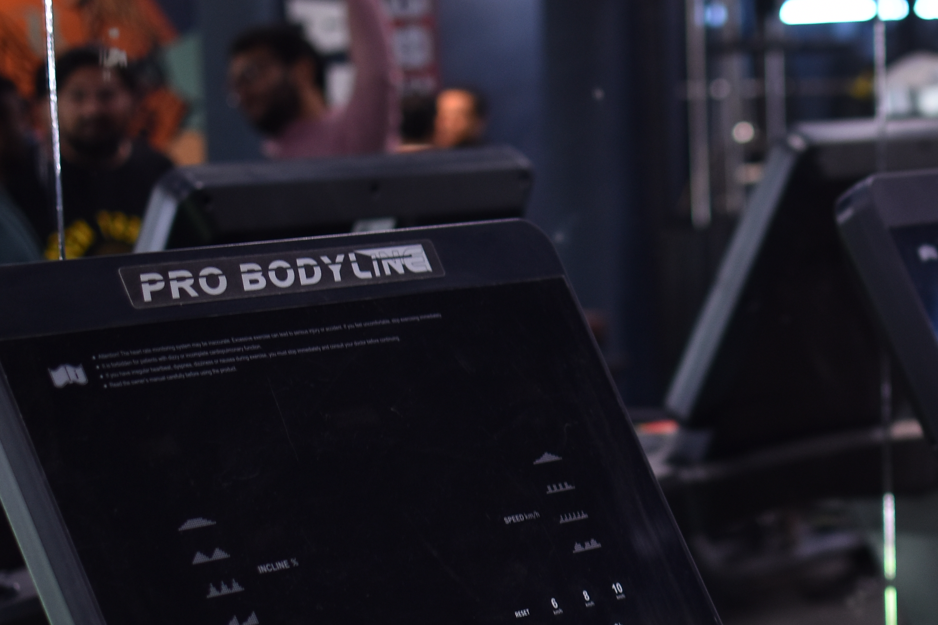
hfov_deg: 18.3
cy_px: 563
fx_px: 2867
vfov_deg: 12.4
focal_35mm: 110
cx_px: 809
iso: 200
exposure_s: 1/80
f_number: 1.8
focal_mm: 35
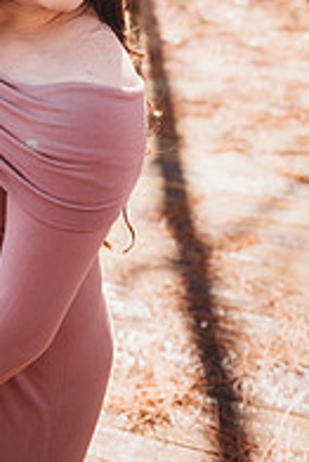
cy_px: -28
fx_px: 707
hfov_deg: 24.2
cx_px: 52
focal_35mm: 55
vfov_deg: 32.5
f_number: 2.2
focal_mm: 24
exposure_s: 1/640
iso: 100
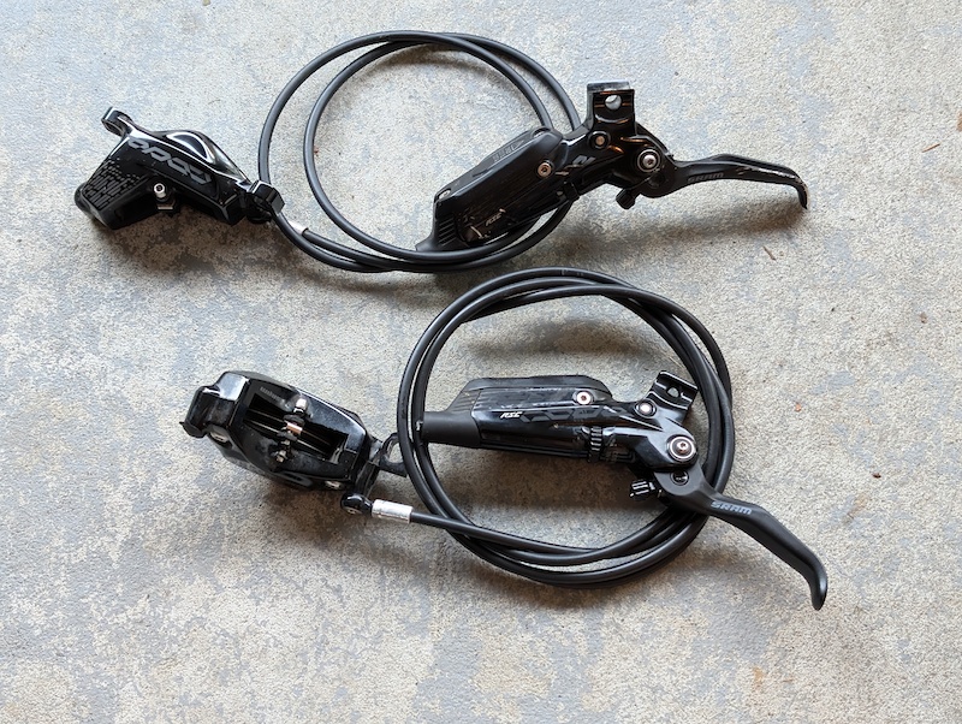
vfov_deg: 29.7
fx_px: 1363
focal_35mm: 49
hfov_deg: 38.9
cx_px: 481
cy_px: 362
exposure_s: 1/23.8
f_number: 1.68
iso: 149
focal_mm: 6.9
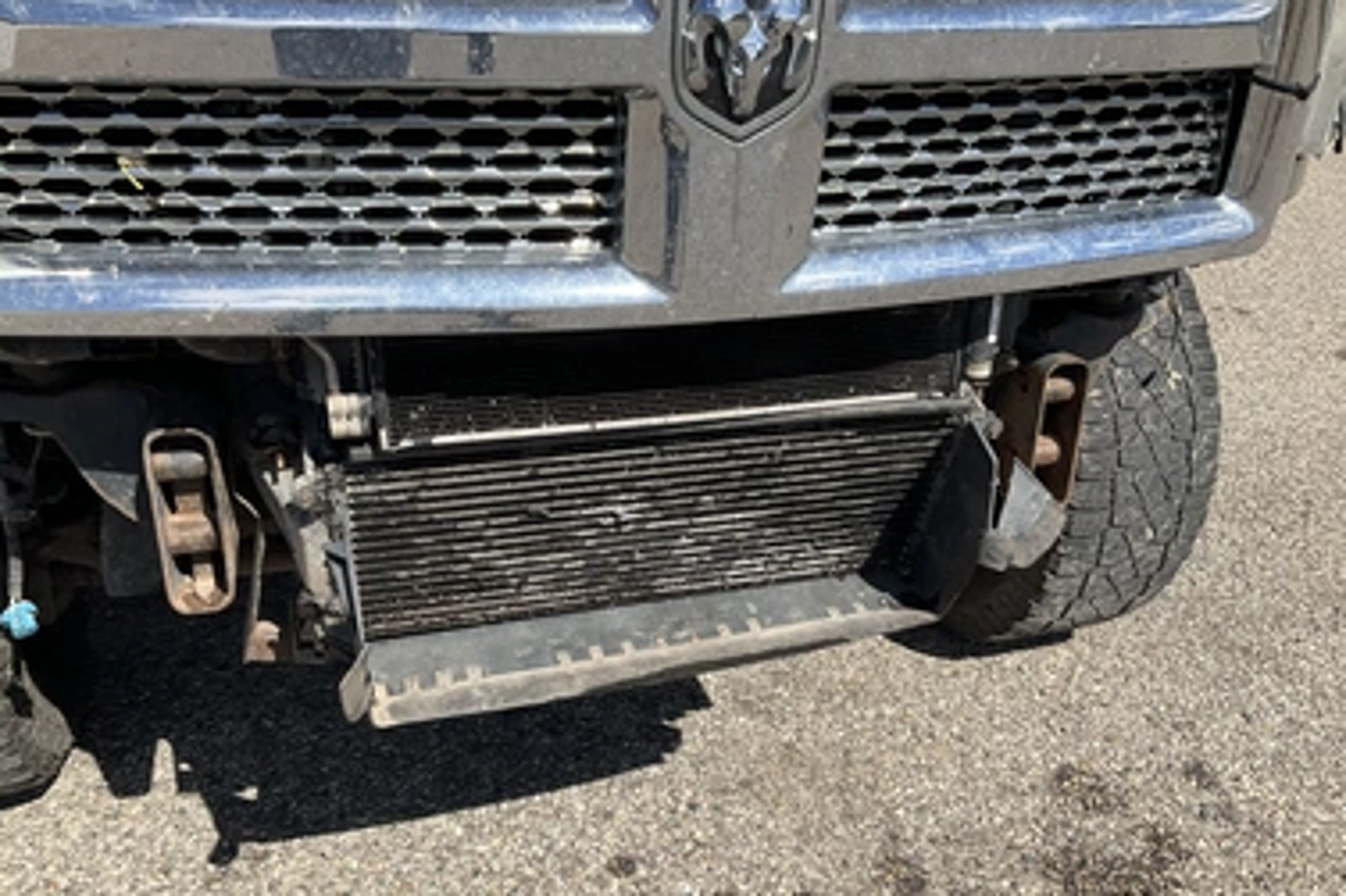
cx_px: 636
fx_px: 1196
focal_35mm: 32
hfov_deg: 58.7
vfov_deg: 40.9
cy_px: 525
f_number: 1.8
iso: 25
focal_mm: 3
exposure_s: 1/1730
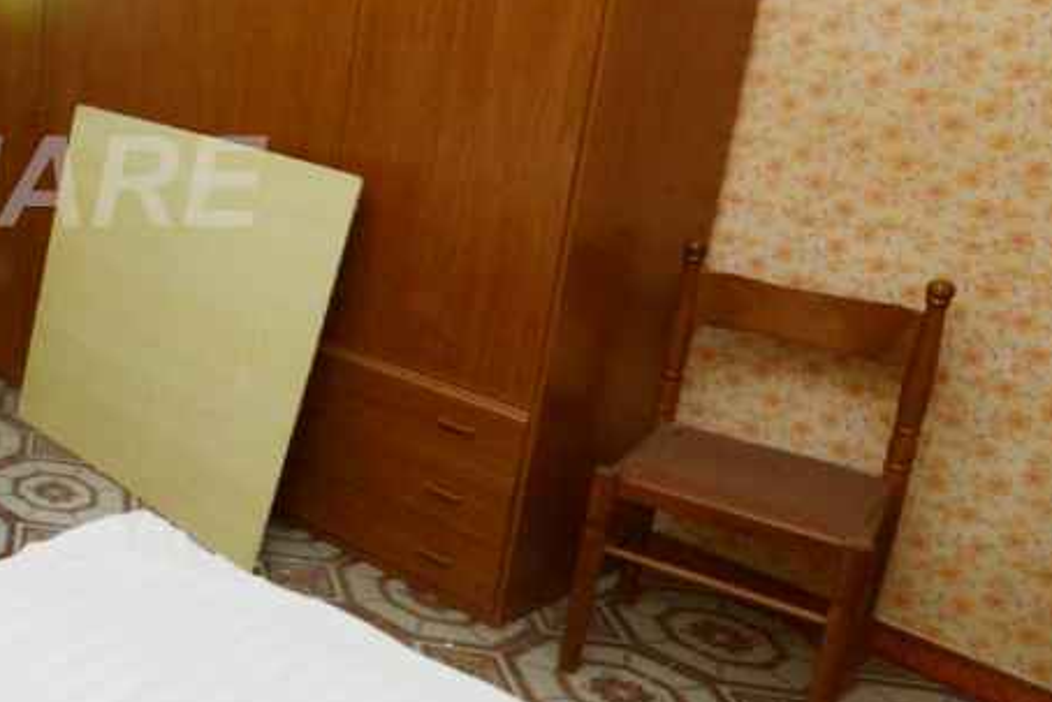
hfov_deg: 34.3
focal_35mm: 41
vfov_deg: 32.3
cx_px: -302
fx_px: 1198
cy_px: 226
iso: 2200
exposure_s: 1/60
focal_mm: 14
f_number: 22
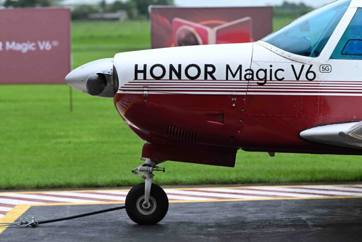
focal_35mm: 135
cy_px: 121
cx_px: 181
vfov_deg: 10.2
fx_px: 1358
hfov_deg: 15.2
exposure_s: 1/2500
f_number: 3.2
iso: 200
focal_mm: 135
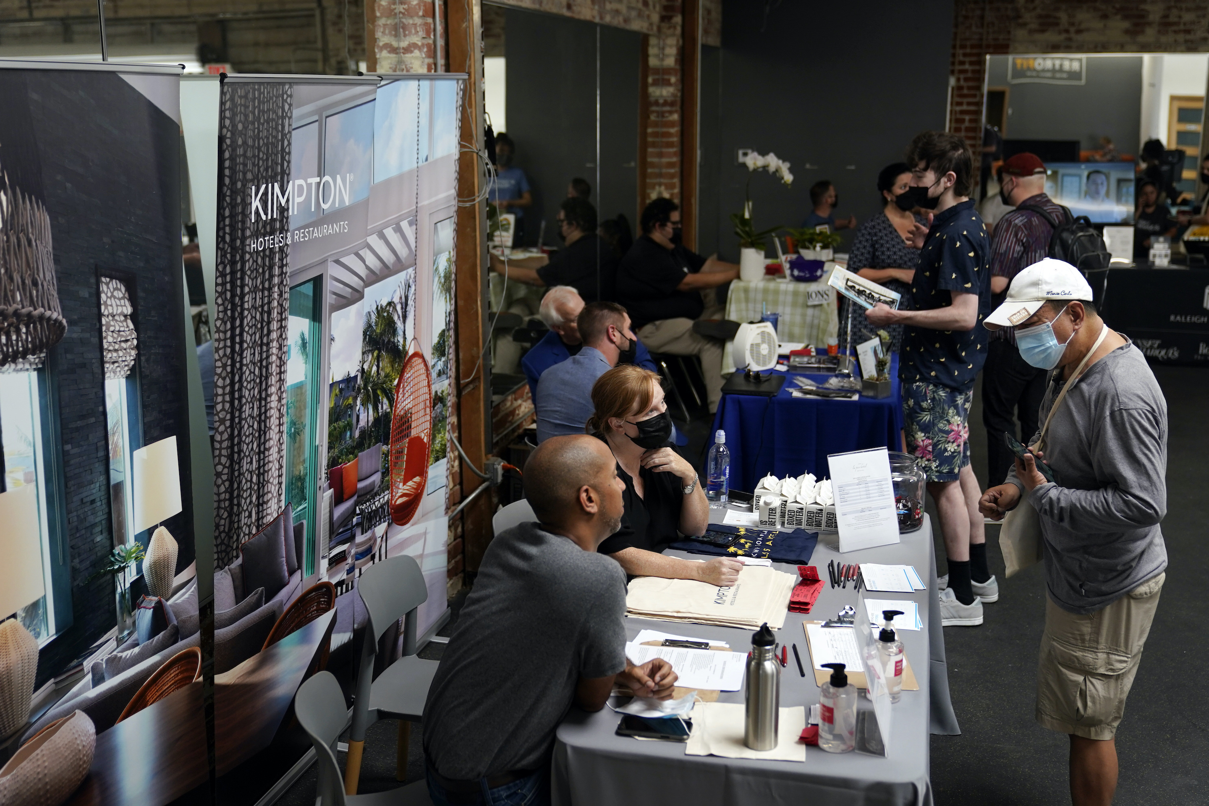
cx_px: 604
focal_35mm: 38
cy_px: 403
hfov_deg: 50.7
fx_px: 1276
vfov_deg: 35.1
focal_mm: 38
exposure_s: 1/400
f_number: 2.8
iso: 800
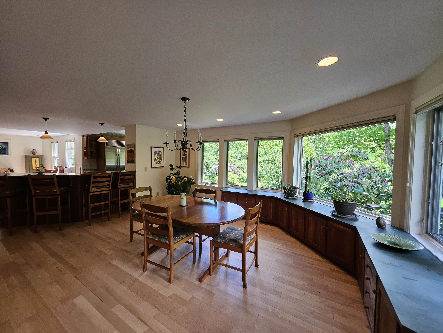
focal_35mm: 13
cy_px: 166
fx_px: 166
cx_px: 222
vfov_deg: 89.9
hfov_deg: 106.2
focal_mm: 1.74
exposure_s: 1/60
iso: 80
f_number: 2.2
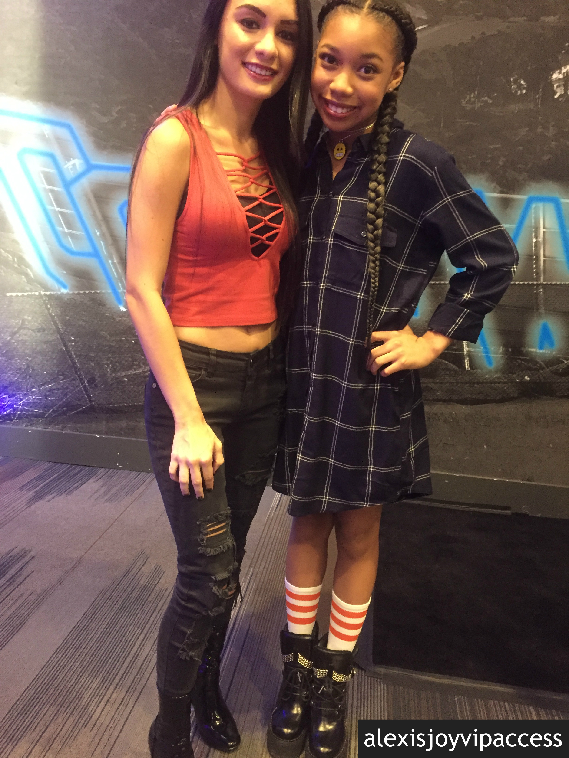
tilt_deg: -12.3
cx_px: 284
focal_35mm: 29
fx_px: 636
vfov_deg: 61.7
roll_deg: -3.9
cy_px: 379
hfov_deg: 48.2
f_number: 2.2
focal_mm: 4.15
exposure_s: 1/15
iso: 400
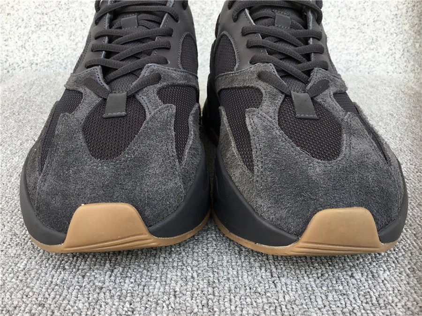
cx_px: 211
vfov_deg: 45.4
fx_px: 378
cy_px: 158
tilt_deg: -23.6
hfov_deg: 58.4
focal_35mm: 31
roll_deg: -0.1
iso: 25
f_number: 2.4
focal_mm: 3.3
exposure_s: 1/188
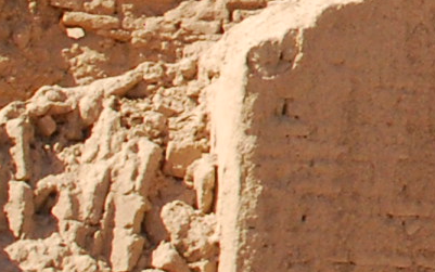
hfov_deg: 7.1
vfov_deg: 4.7
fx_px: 3282
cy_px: -311
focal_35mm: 277
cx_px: 1058
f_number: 18
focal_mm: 25
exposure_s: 1/125
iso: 400
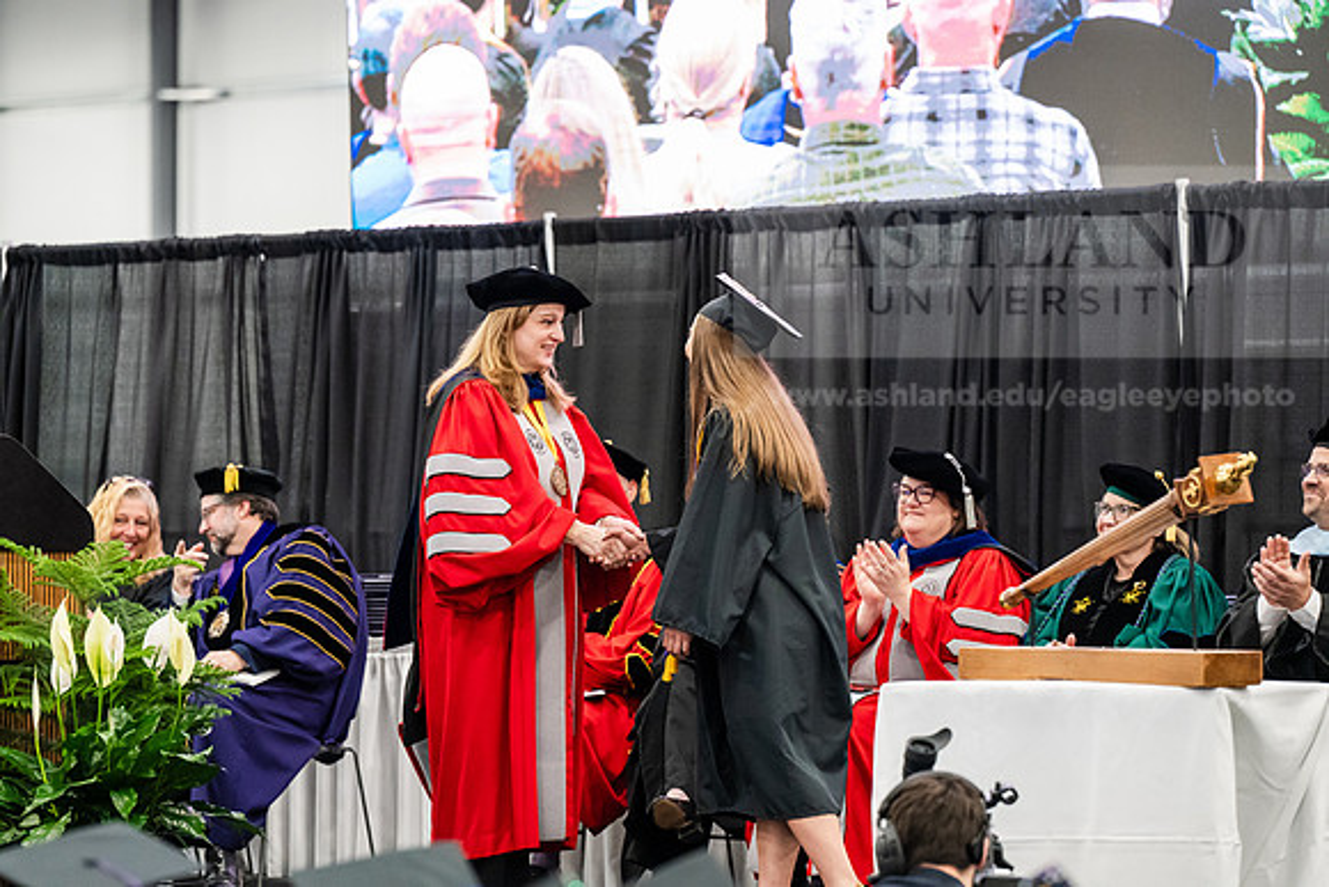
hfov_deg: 14.2
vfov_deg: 9.5
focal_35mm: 145
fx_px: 5354
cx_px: 664
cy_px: 444
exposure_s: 1/200
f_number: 4
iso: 5000
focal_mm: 145
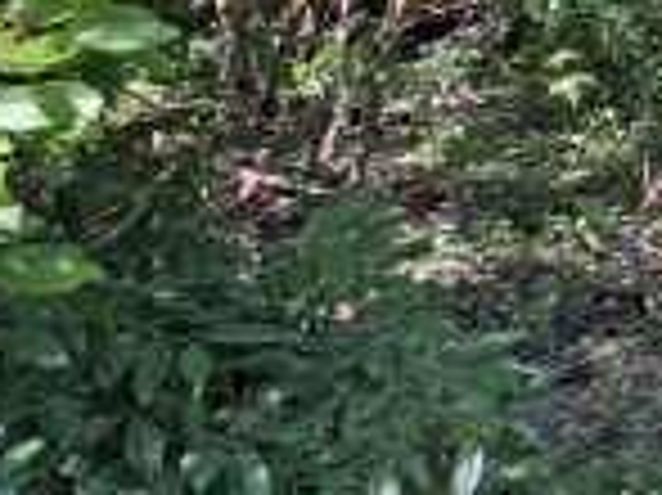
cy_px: -180
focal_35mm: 59
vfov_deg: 21.9
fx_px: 1127
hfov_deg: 16.8
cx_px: 1475
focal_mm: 2.2
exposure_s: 1/428
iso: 50
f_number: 2.2
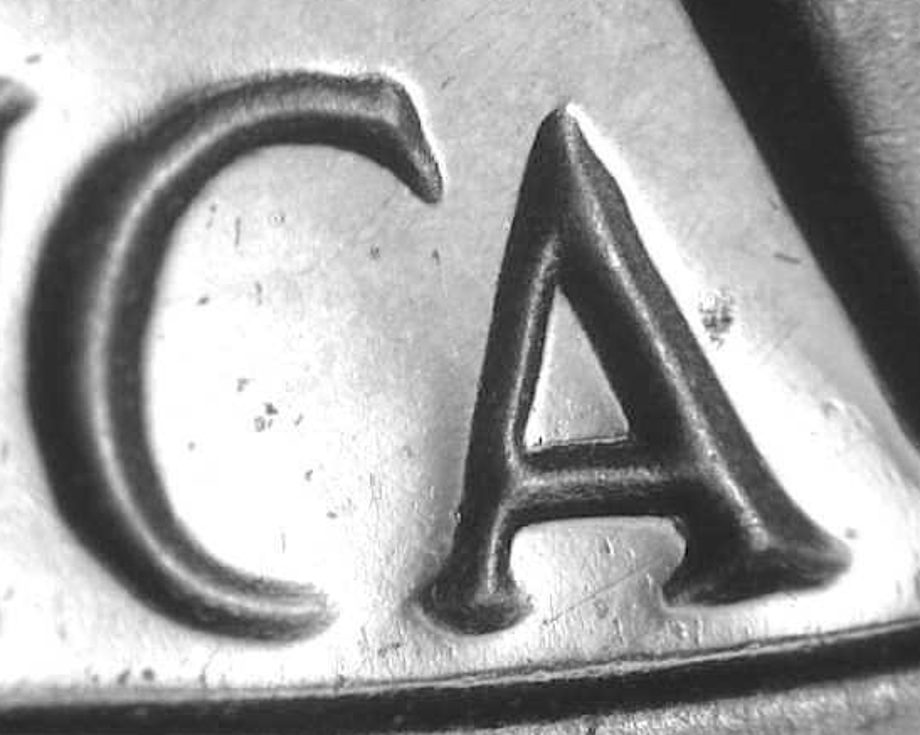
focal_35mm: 176
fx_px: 4790
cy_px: 365
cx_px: 461
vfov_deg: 8.8
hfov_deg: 11.0
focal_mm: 32
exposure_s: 1/19.5
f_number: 5.1
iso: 100
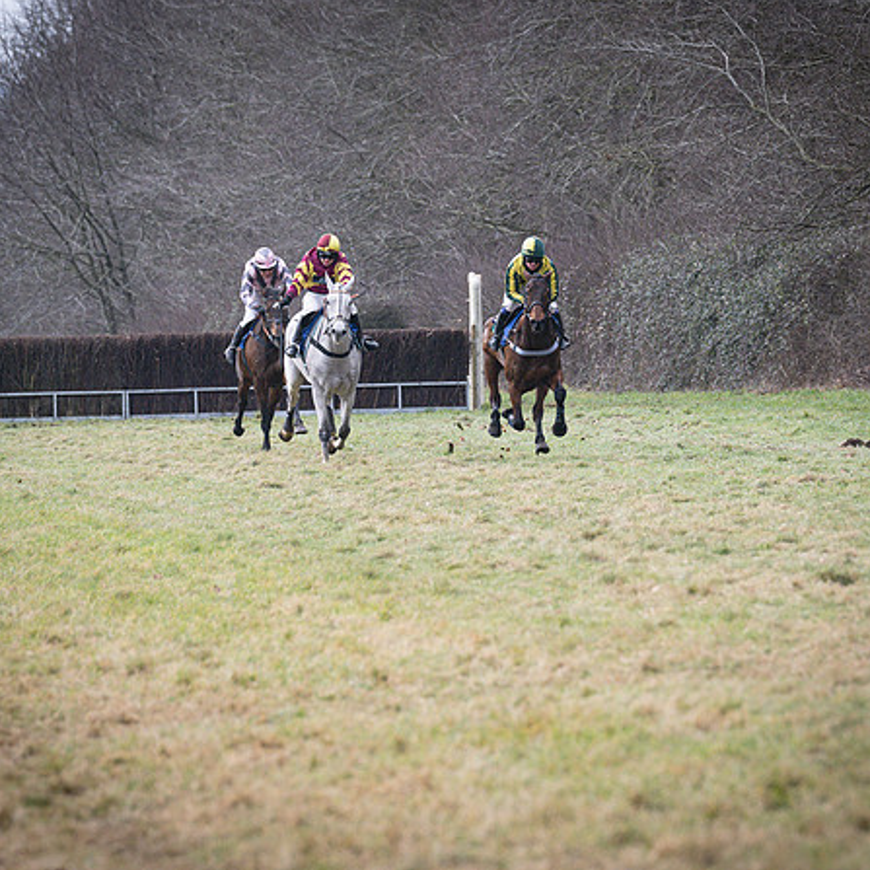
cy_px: 434
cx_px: 439
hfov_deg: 4.6
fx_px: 10947
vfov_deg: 4.6
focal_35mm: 385
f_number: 5
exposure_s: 1/1000
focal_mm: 200
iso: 400
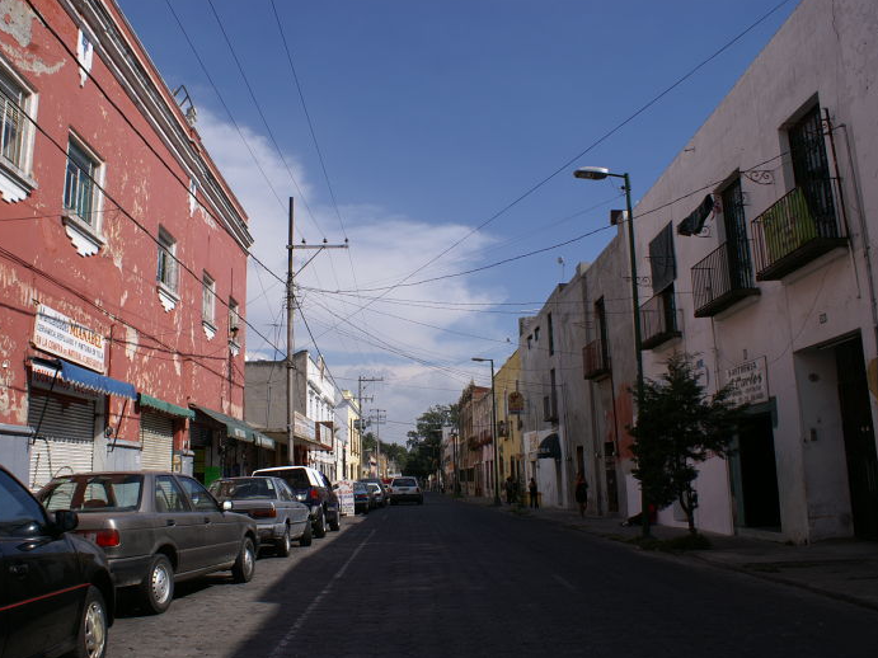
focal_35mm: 30
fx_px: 761
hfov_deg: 59.8
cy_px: 331
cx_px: 388
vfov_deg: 46.8
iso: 100
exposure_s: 1/500
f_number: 8
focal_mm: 18
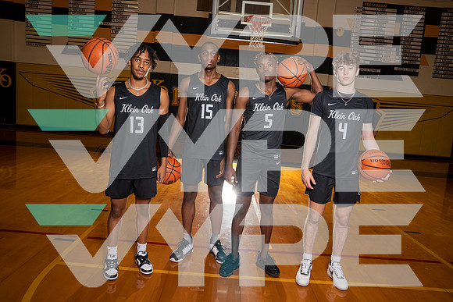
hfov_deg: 65.5
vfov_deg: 46.4
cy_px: 151
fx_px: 352
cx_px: 226
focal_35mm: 28
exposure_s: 1/200
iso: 800
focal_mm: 28
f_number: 8
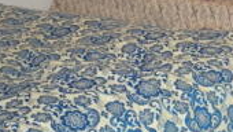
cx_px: 310
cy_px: 9
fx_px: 822
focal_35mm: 133
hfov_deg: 15.3
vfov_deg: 9.1
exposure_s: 1/80
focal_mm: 22
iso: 800
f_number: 4
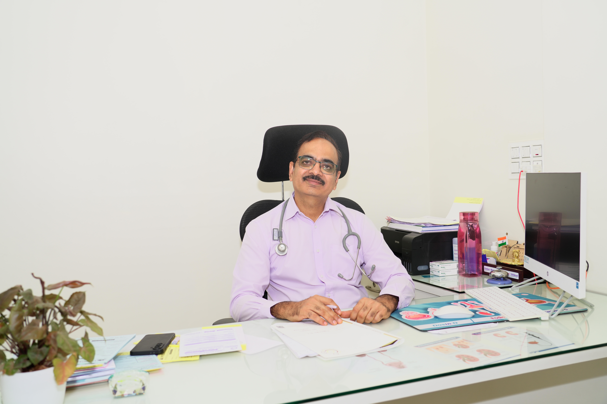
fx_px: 523
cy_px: 202
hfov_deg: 60.3
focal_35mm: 31
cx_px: 304
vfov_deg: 42.3
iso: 200
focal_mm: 31
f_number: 4.5
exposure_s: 1/160
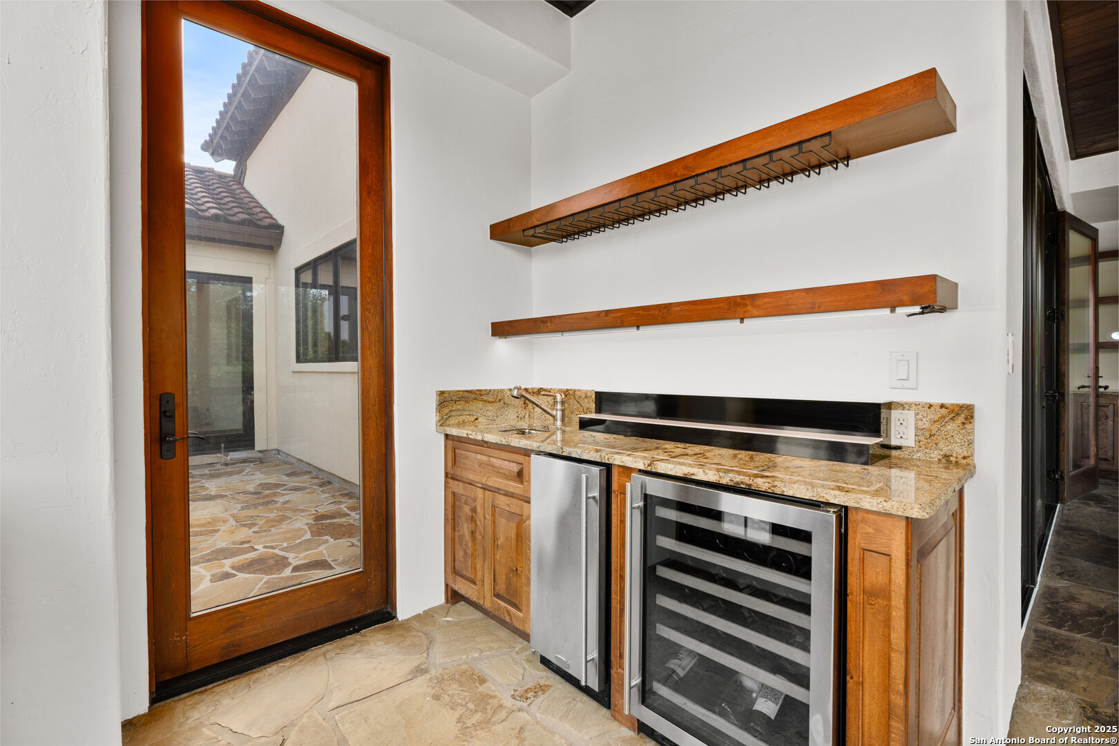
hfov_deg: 96.7
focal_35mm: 16
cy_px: 373
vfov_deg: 73.7
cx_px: 560
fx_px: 497
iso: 250
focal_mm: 16
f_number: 8
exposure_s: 1/5
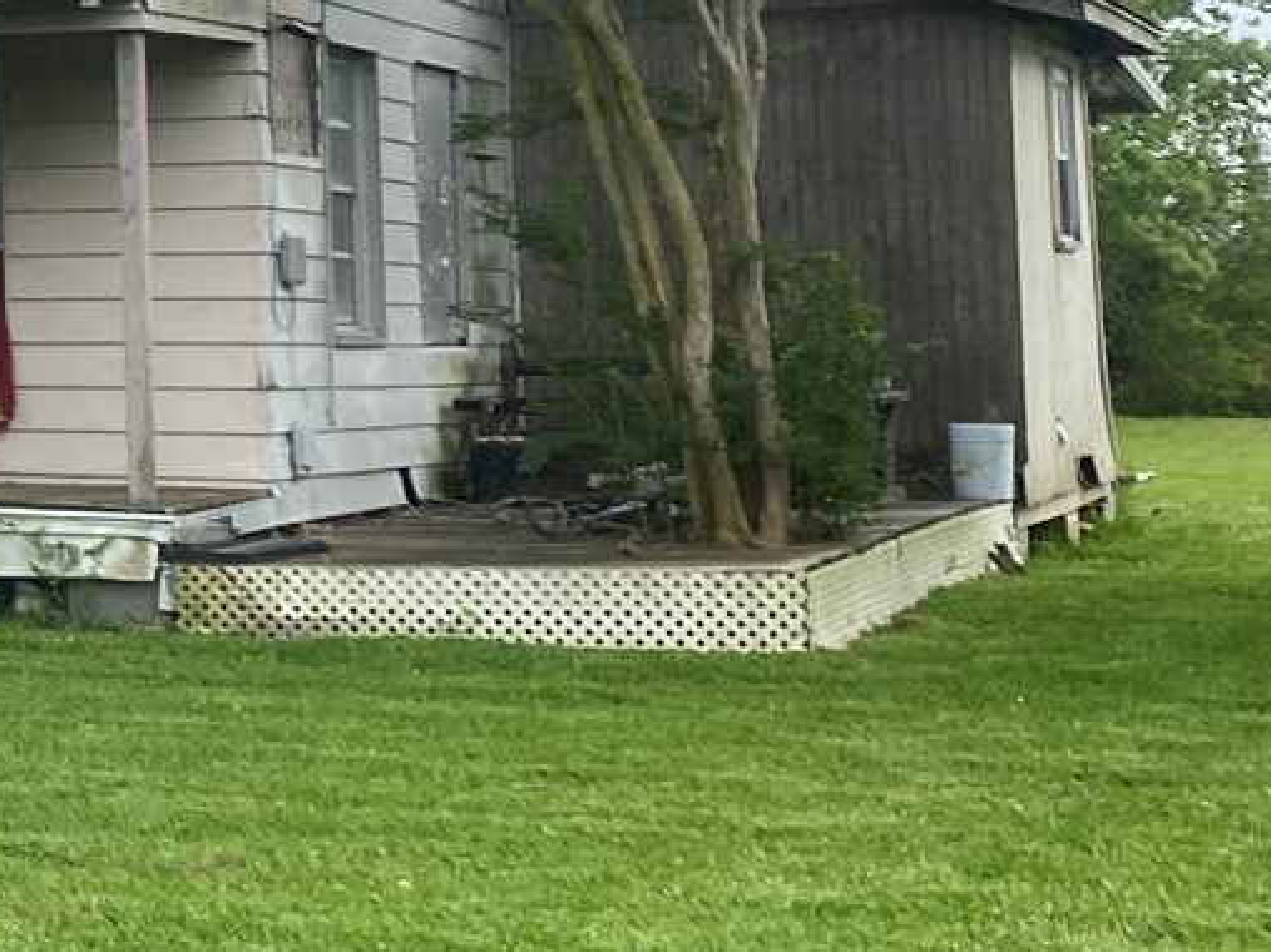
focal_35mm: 105
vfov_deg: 14.0
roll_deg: -0.5
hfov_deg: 16.0
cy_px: 140
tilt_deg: +4.3
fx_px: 3854
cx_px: -998
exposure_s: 1/1170
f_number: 1.8
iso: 32
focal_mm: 4.25
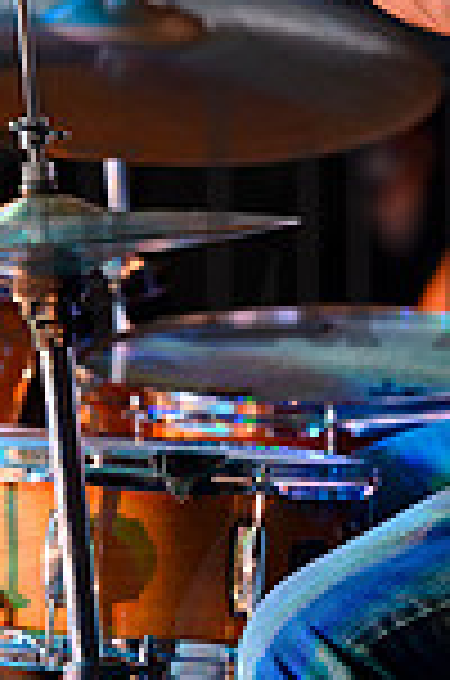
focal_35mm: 358
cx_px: 349
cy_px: 225
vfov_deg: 5.8
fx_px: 6743
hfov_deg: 3.8
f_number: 2.8
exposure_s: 1/100
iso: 3200
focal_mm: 120
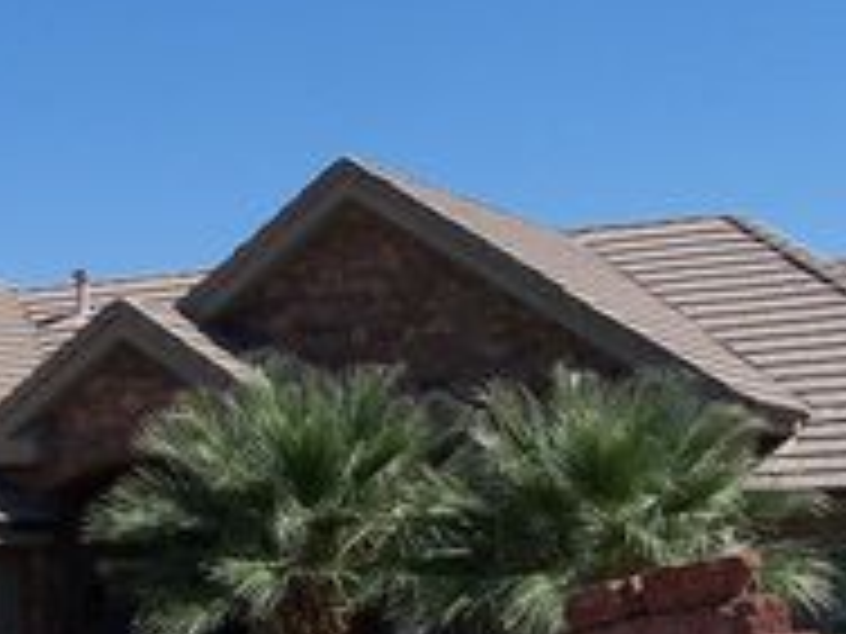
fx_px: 2468
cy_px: 528
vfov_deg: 14.5
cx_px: 279
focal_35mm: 101
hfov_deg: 19.4
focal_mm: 6.3
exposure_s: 1/1000
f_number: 4
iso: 80
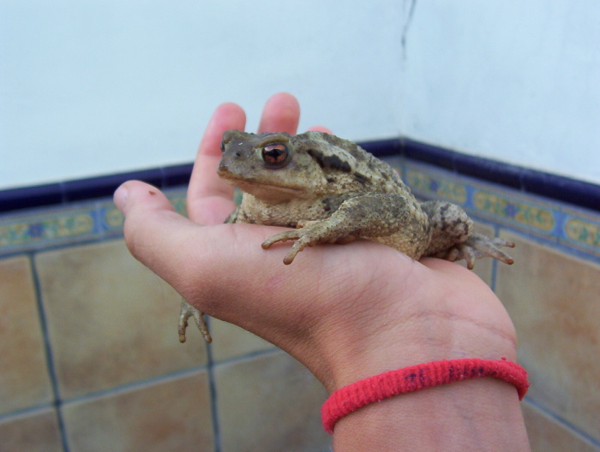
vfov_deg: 39.8
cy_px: 226
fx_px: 625
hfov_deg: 51.3
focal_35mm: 36
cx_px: 300
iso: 100
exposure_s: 1/178
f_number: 2.76
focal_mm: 5.54
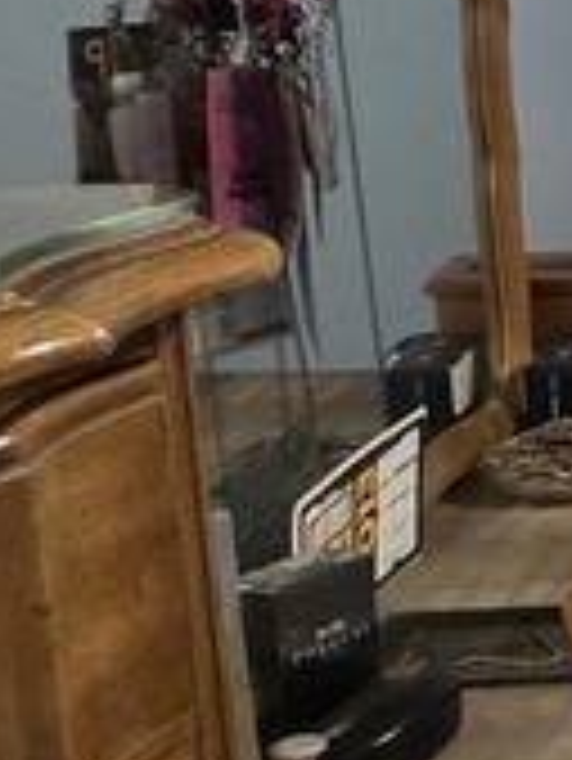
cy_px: 198
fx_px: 1826
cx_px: 1653
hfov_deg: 11.5
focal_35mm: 83
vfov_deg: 23.3
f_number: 1.9
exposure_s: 1/60
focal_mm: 2.2
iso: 320
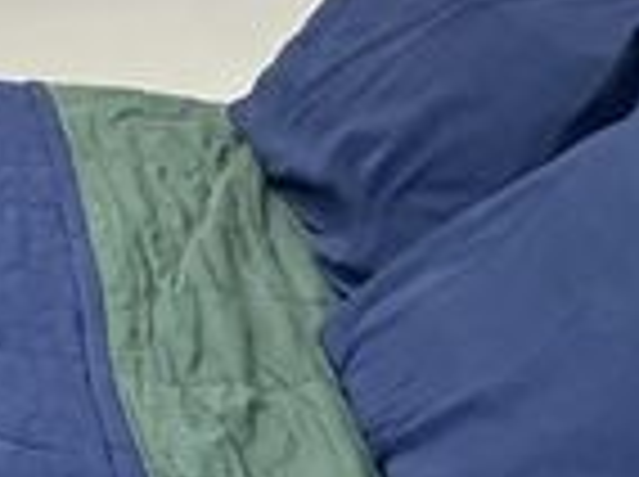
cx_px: -972
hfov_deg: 13.3
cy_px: -230
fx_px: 1861
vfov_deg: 13.8
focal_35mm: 101
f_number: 2.2
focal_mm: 2.22
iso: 200
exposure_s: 1/60
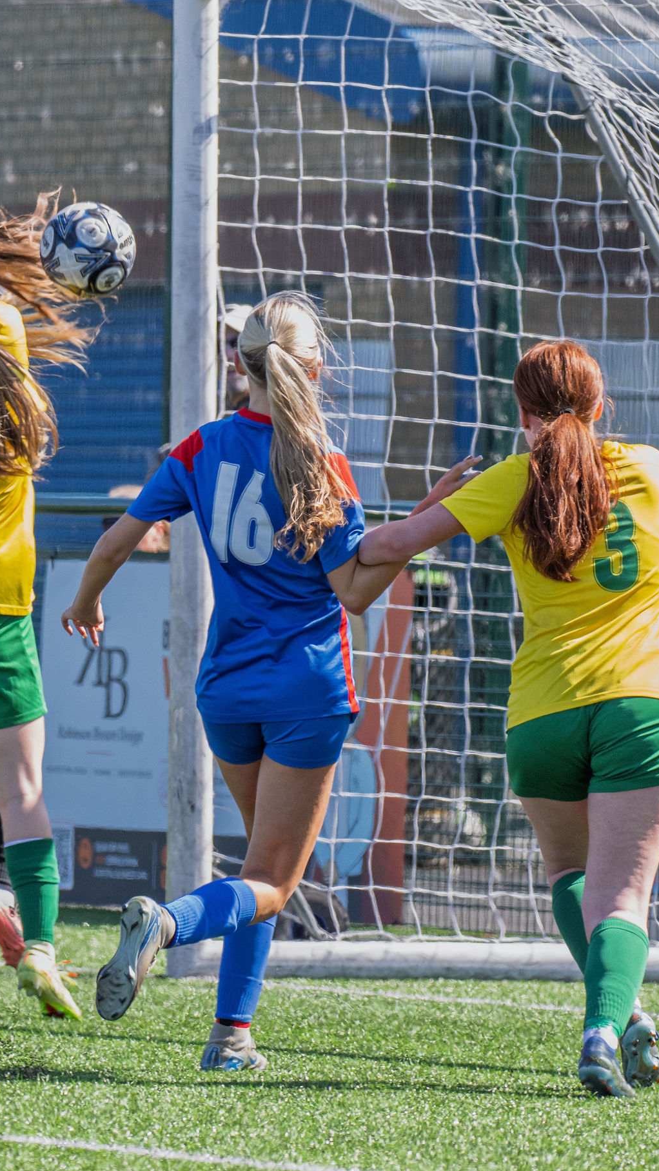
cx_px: -32
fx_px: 16831
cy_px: 394
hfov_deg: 2.2
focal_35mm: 542
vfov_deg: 4.0
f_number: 5
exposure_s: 1/1250
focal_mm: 220
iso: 800
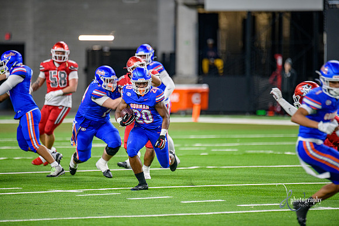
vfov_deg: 4.6
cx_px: 170
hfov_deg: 6.9
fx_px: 2826
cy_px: 113
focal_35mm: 300
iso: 1000
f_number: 2.8
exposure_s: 1/400
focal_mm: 300
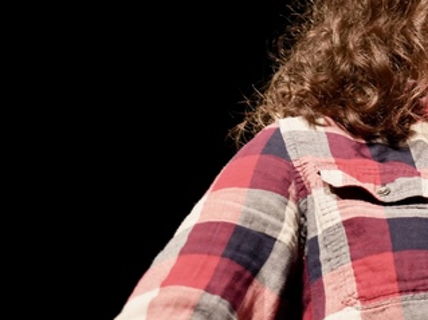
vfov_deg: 6.9
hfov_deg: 8.9
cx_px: 637
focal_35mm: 216
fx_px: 2670
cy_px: 15
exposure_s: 1/80
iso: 1250
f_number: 2.8
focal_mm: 70
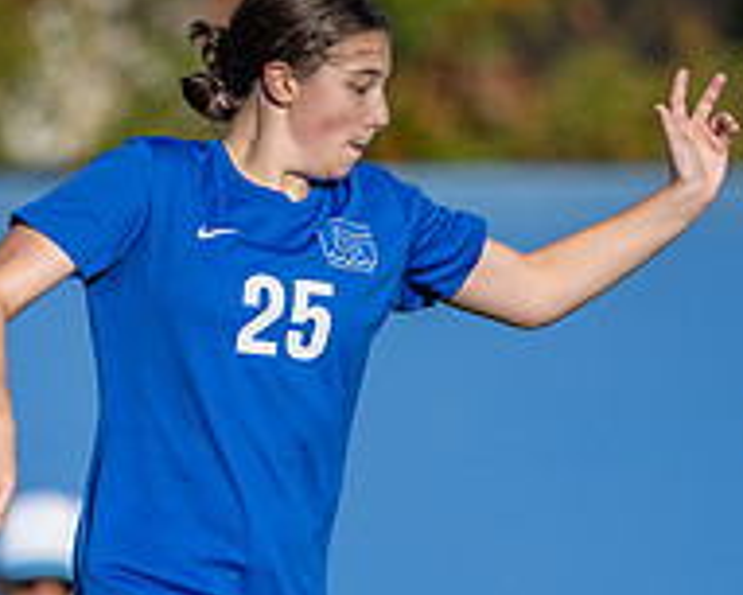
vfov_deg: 0.7
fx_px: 46884
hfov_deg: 0.9
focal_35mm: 2131
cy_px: 780
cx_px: -320
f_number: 3.2
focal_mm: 400
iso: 64
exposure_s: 1/1000
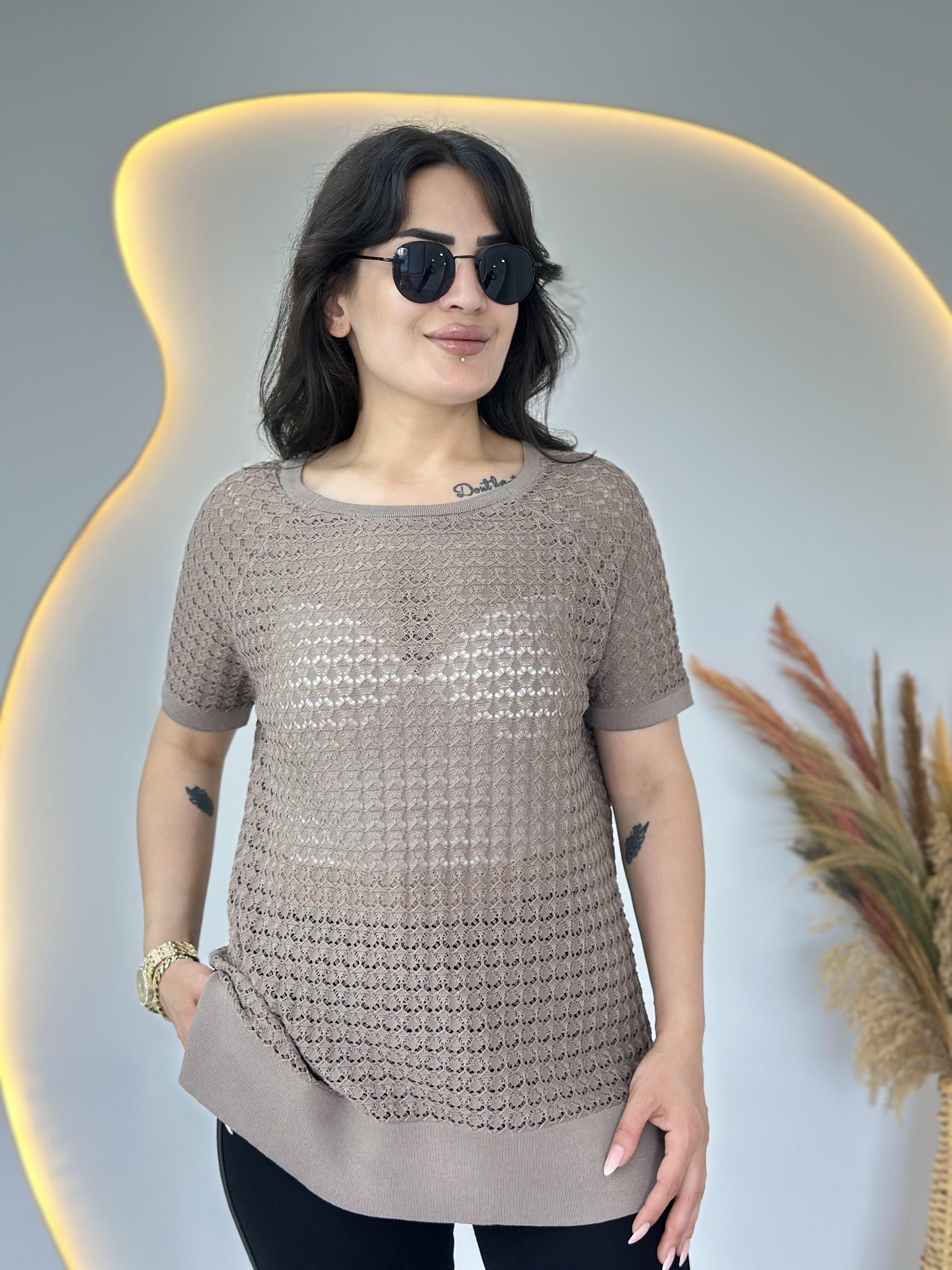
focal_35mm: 48
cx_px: 476
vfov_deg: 39.7
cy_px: 635
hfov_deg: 30.3
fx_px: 1760
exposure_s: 1/100
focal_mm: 6.86
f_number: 1.78
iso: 100
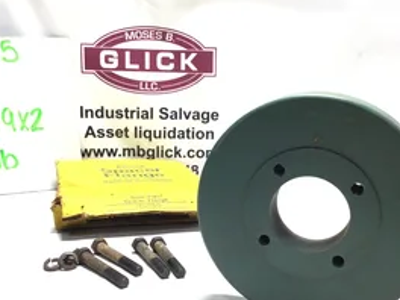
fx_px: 543
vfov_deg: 30.8
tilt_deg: -13.0
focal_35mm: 47
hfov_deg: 40.4
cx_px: 214
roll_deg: -0.9
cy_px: 183
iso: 25
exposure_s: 1/50
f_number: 2.4
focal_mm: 3.3
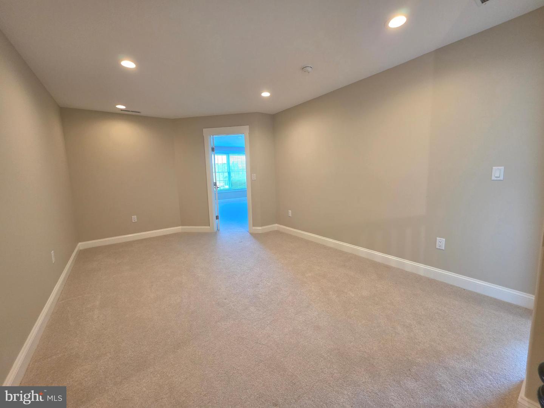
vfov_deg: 89.9
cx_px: 272
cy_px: 204
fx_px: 204
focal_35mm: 13
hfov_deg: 106.2
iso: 200
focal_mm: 2.2
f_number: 1.9
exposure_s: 1/120
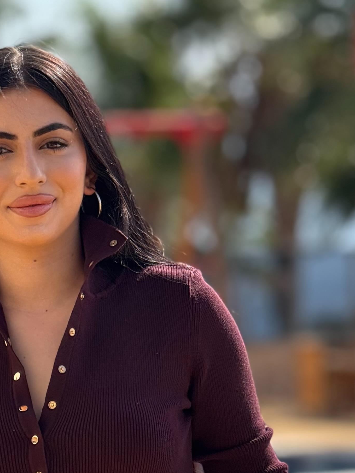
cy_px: 447
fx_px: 3651
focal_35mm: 267
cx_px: 42
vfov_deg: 7.4
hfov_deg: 5.6
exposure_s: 1/860
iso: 50
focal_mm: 15.66
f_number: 2.8
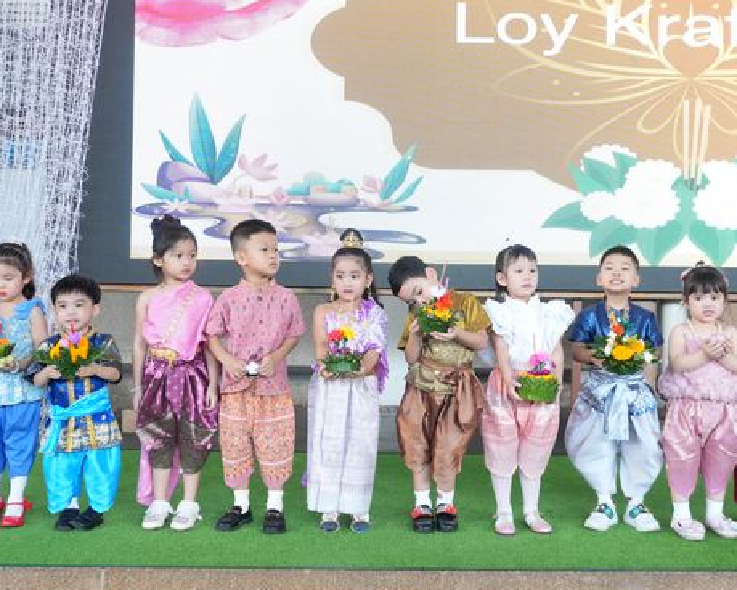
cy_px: 294
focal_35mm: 39
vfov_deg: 38.6
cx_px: 393
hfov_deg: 47.2
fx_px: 842
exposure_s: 1/40
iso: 1000
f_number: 6.3
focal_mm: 21
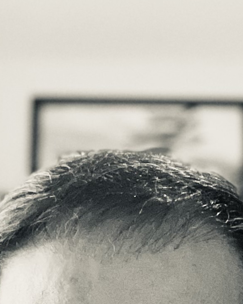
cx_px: 192
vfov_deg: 14.4
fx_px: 1115
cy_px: 463
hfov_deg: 12.4
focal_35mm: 124
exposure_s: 1/34
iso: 400
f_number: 2.2
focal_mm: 2.71
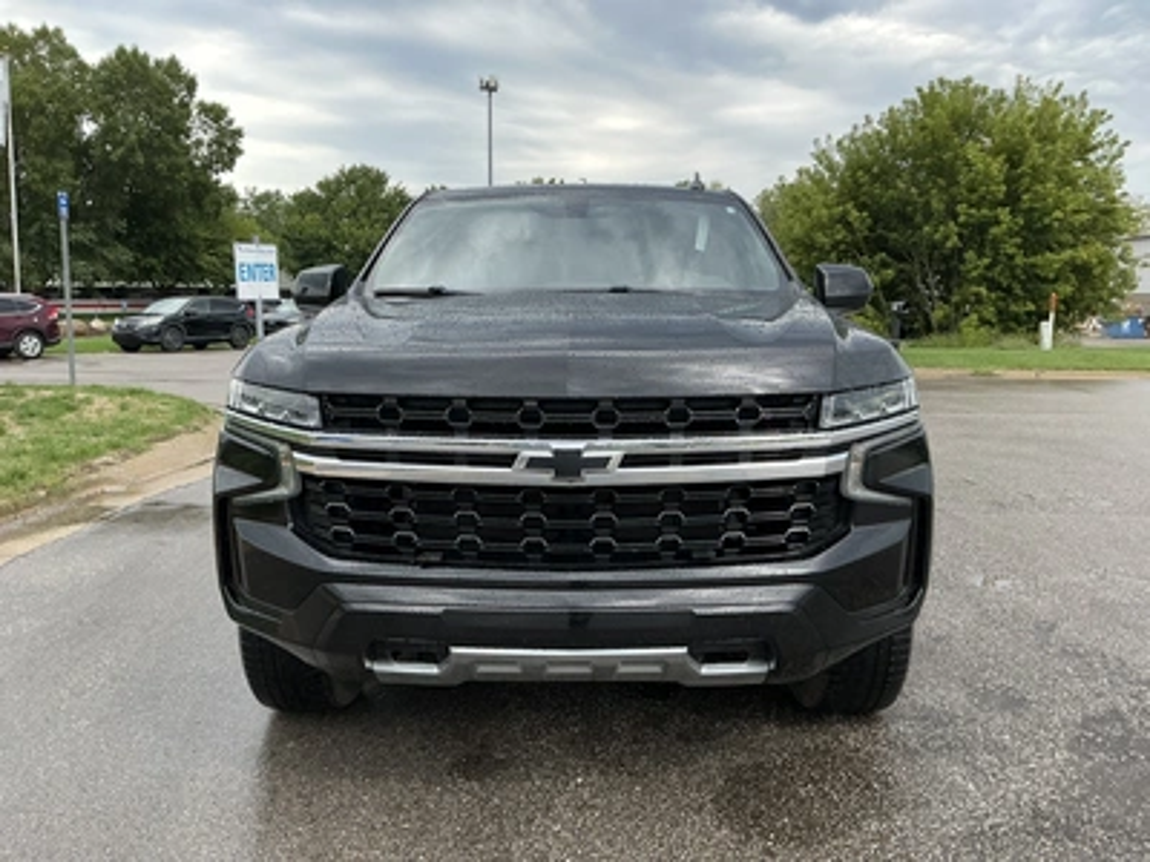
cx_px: 575
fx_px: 930
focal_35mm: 28
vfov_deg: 49.7
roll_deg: +0.8
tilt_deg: -4.6
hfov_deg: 63.4
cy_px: 431
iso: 25
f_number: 1.8
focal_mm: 3
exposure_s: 1/425
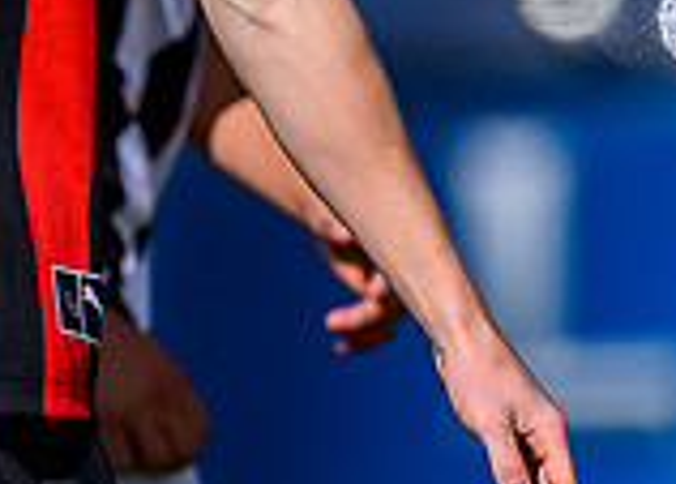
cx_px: -176
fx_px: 65420
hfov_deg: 0.6
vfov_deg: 0.4
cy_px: -161
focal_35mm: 3406
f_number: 4
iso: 125
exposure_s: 1/2500
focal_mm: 500
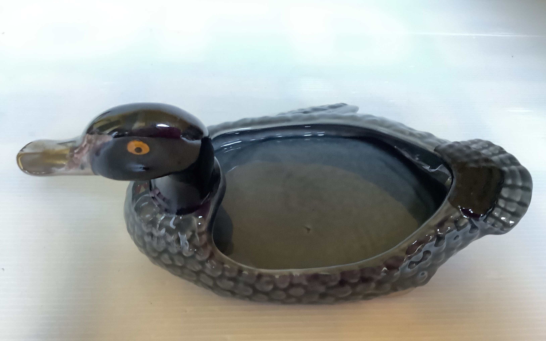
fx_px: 491
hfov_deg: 58.1
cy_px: 198
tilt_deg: -44.2
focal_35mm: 33
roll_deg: -4.1
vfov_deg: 38.2
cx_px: 274
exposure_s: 1/25
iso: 500
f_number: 2.4
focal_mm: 3.3
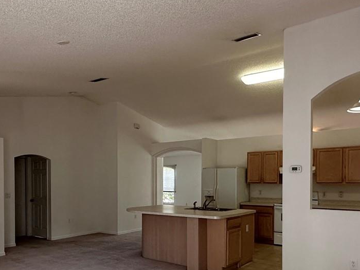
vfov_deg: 43.3
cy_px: 188
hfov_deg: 56.6
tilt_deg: -2.0
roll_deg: -0.5
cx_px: 153
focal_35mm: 32
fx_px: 333
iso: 250
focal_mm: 2.22
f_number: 2.2
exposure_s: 1/120
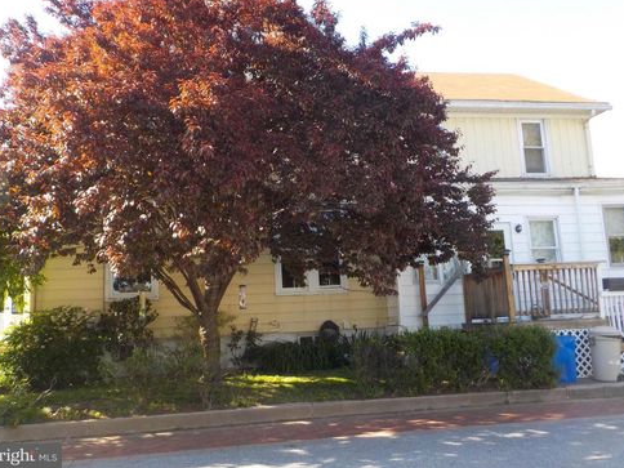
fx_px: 559
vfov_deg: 45.4
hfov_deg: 58.3
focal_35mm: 31
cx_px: 306
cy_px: 228
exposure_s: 1/200
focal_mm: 4.1
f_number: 3.3
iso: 125
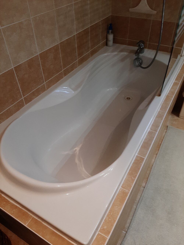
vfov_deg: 67.3
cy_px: 122
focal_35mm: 26
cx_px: 92
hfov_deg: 53.1
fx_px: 184
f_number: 1.7
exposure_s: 1/50
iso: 80
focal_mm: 3.93
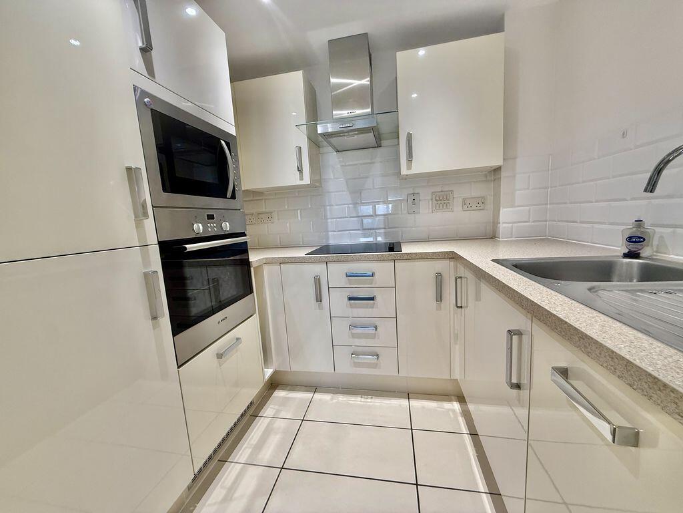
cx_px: 342
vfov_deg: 85.7
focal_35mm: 14
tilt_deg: -8.1
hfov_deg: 102.1
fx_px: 276
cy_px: 256
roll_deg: +3.6
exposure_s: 1/100
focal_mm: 2.22
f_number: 2.2
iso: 250
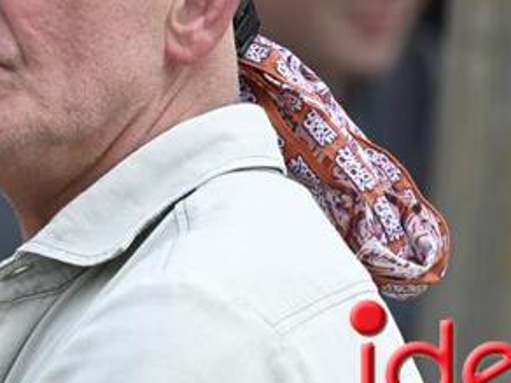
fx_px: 19250
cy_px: -81
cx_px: -100
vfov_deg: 1.1
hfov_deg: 1.5
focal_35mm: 1304
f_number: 5.6
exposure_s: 1/500
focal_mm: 400
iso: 220
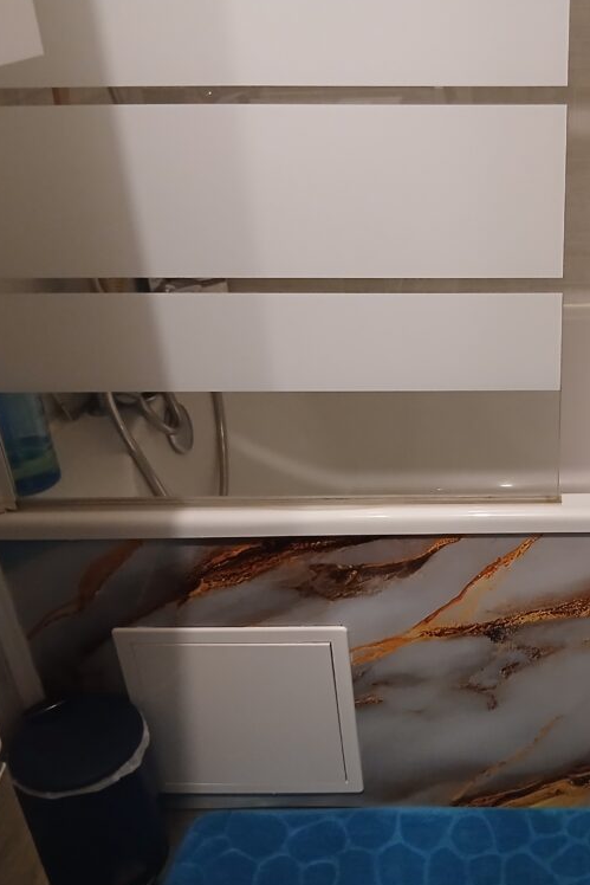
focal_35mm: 37
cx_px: 516
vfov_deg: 51.9
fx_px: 909
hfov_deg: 34.2
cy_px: 439
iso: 500
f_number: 1.8
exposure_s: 1/20
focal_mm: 3.98
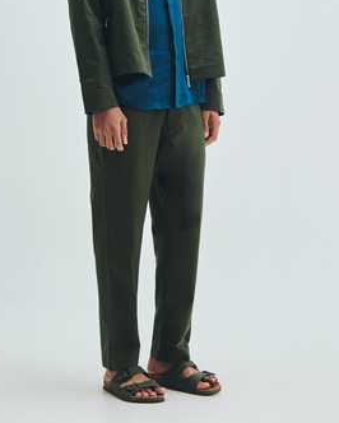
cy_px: 94
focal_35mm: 89
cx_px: 147
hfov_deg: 17.3
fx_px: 1115
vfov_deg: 21.3
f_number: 8
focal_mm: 60
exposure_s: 1/125
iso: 400
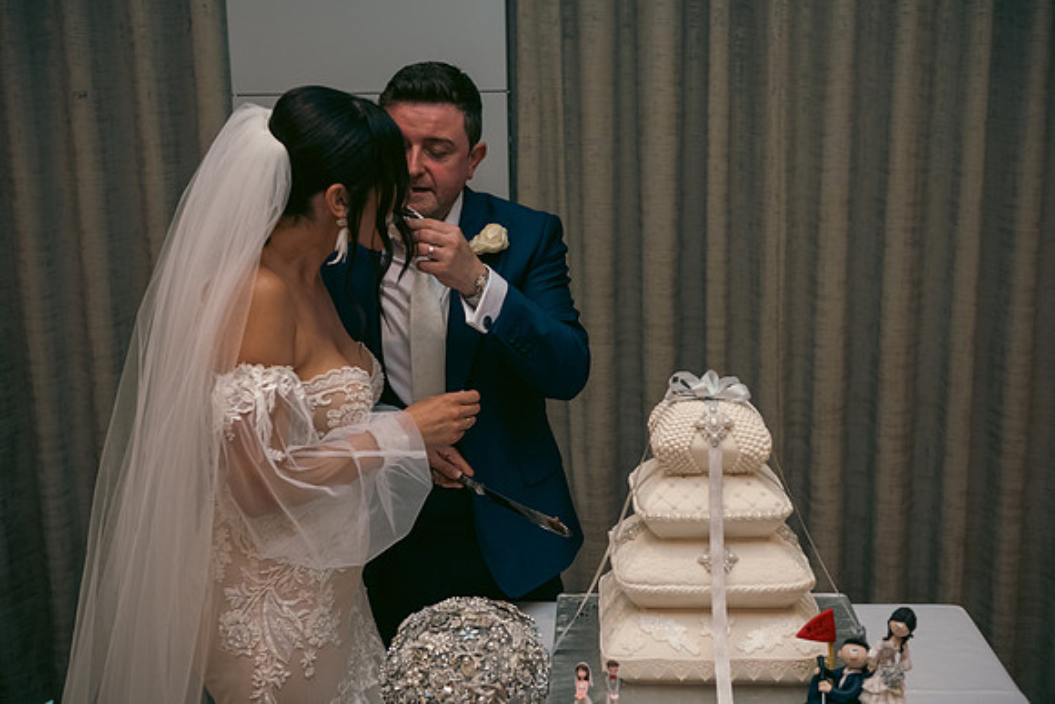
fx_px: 1319
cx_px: 528
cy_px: 352
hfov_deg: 43.6
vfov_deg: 29.9
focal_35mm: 45
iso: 800
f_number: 3.5
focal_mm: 45
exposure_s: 1/160
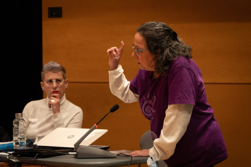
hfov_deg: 18.3
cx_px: 126
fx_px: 781
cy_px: 84
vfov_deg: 12.2
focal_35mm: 112
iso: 800
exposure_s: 1/160
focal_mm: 75
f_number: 2.8
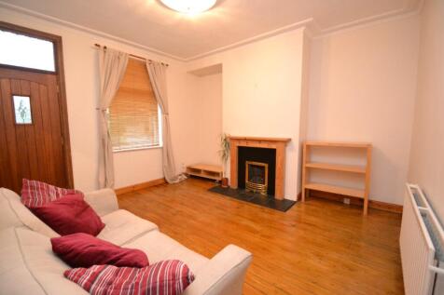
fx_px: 185
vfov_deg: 77.3
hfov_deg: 100.4
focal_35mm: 15
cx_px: 222
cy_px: 148
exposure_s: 1/60
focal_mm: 10
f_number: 3.5
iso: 3200
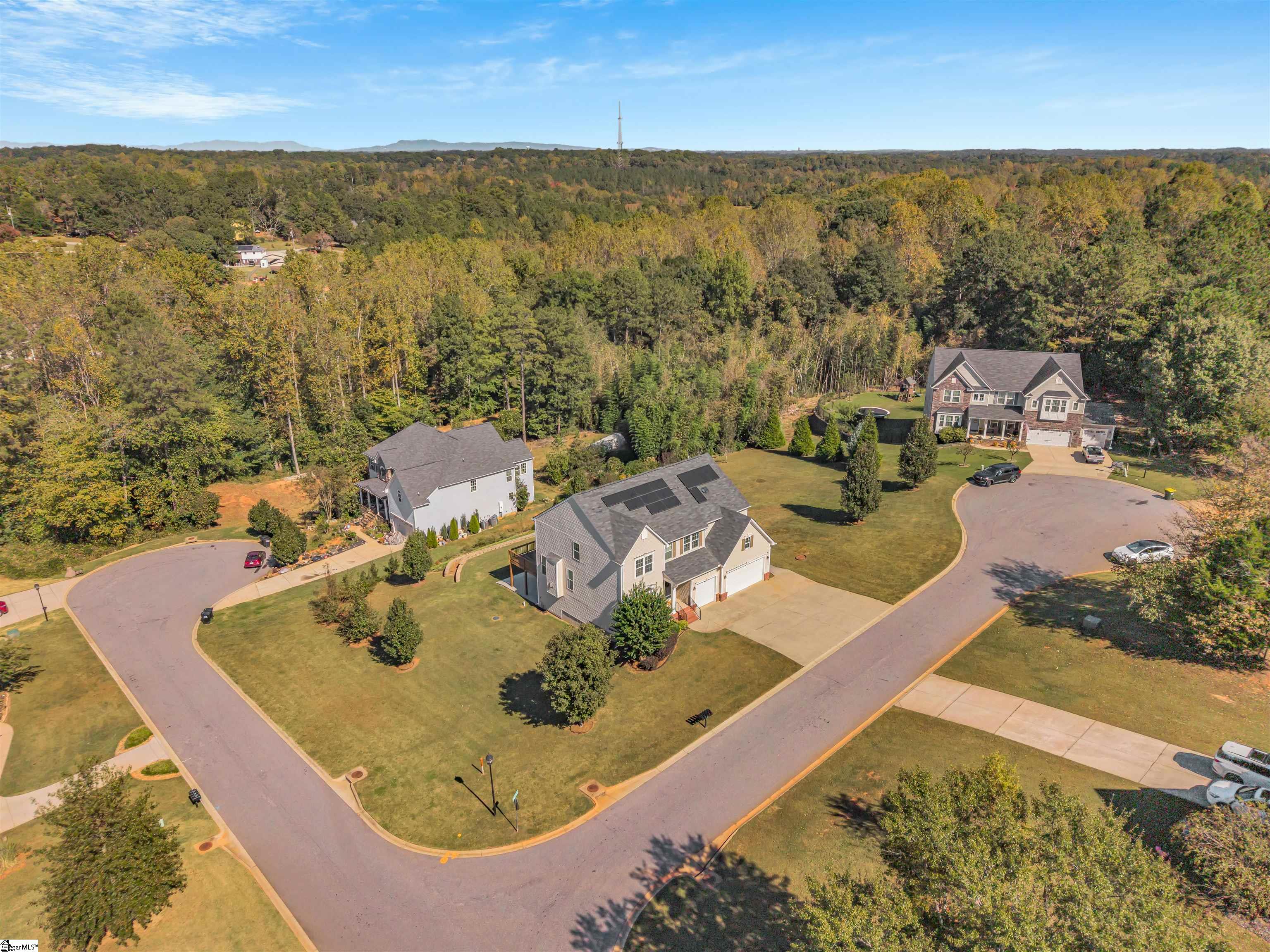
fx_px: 881
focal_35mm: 24
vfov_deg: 56.8
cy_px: 476
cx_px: 635
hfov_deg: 71.6
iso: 130
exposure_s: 1/8000
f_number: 1.8
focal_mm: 8.67
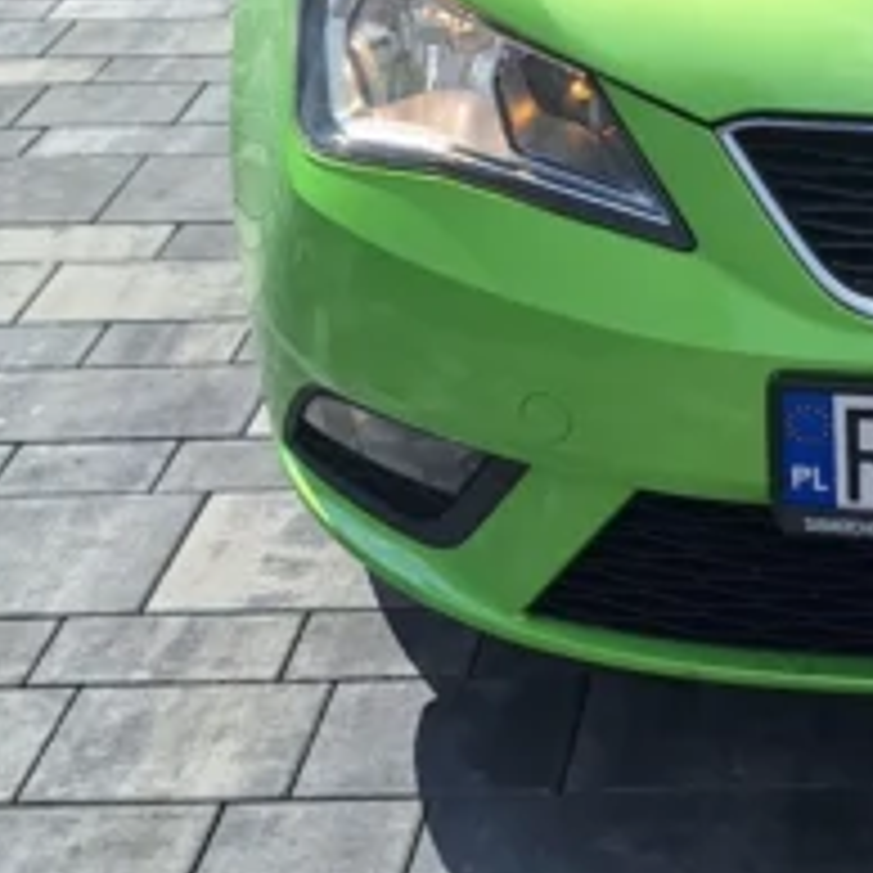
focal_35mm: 84
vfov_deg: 19.9
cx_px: 1035
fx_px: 2397
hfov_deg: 19.5
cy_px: -45
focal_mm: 5.54
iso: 40
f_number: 1.8
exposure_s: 1/3484
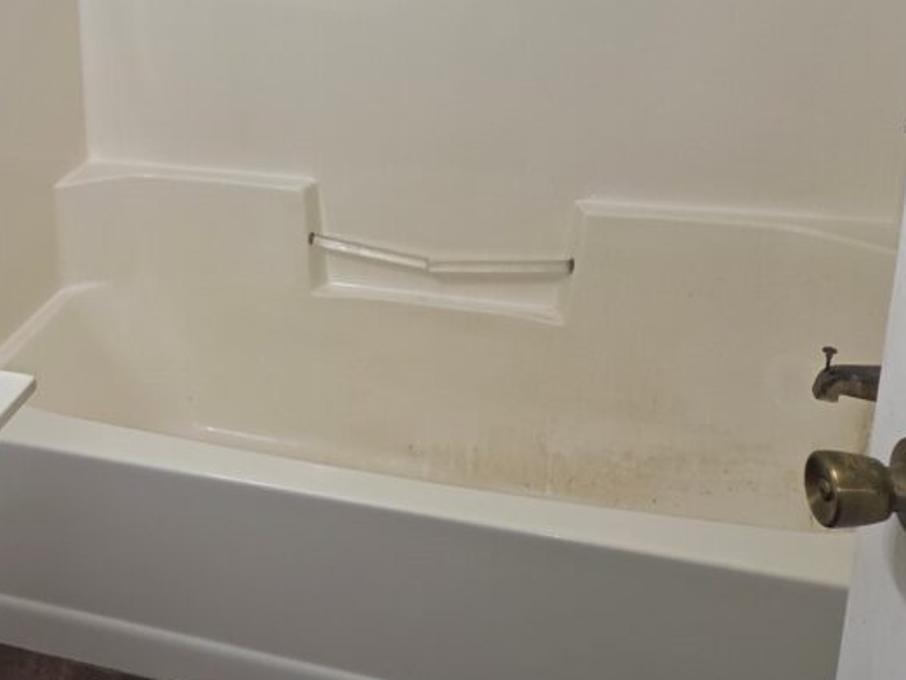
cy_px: 149
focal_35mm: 47
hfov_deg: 37.4
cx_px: 70
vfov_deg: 30.3
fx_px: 1231
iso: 40
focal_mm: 5.4
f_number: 1.8
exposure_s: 1/60
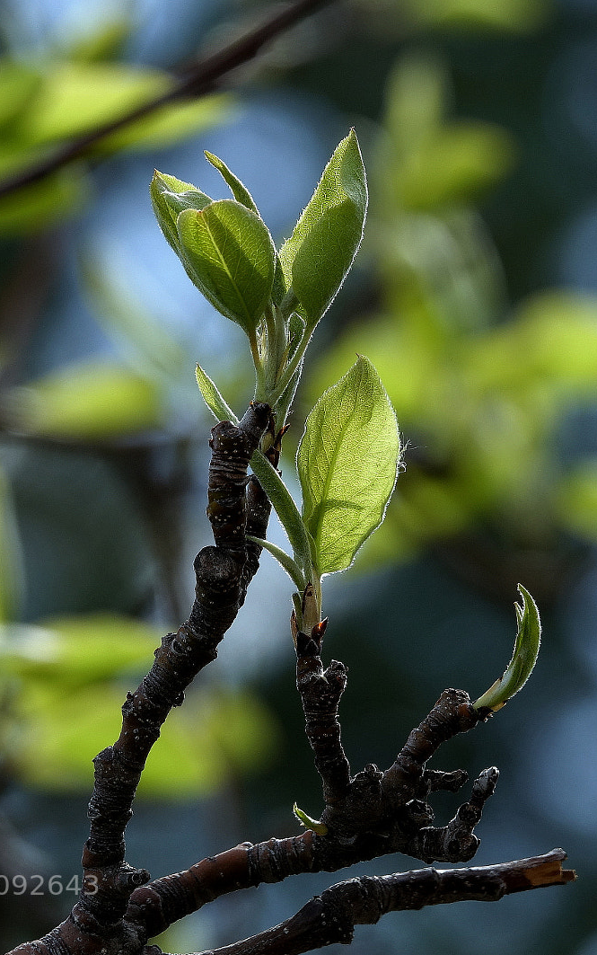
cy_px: 477
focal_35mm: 460
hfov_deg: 2.9
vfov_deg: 4.6
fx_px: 11967
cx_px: 347
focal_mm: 110.13
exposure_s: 1/320
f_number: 4
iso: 100
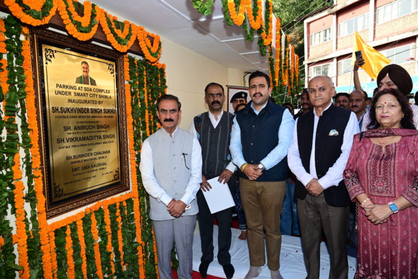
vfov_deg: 53.1
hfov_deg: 73.7
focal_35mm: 24
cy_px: 140
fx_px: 279
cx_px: 209
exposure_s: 1/125
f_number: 7.1
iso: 200
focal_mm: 24
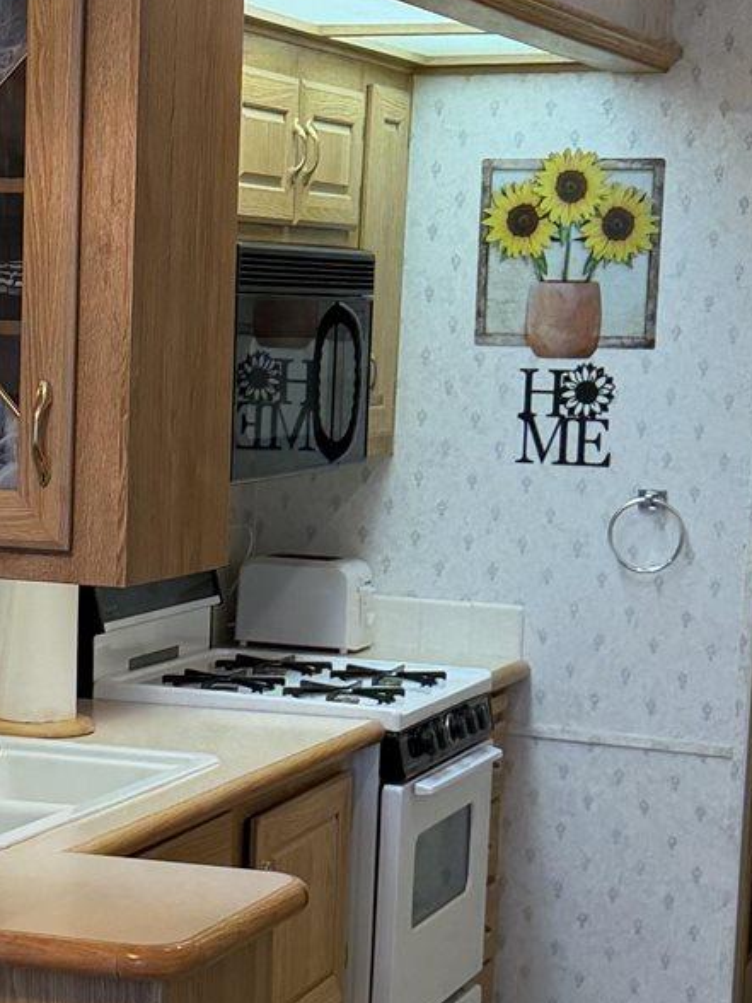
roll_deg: -1.2
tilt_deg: -8.8
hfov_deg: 15.6
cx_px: 162
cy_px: 655
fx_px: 2723
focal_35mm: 94
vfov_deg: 20.8
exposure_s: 1/233
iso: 200
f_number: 1.78
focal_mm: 6.76
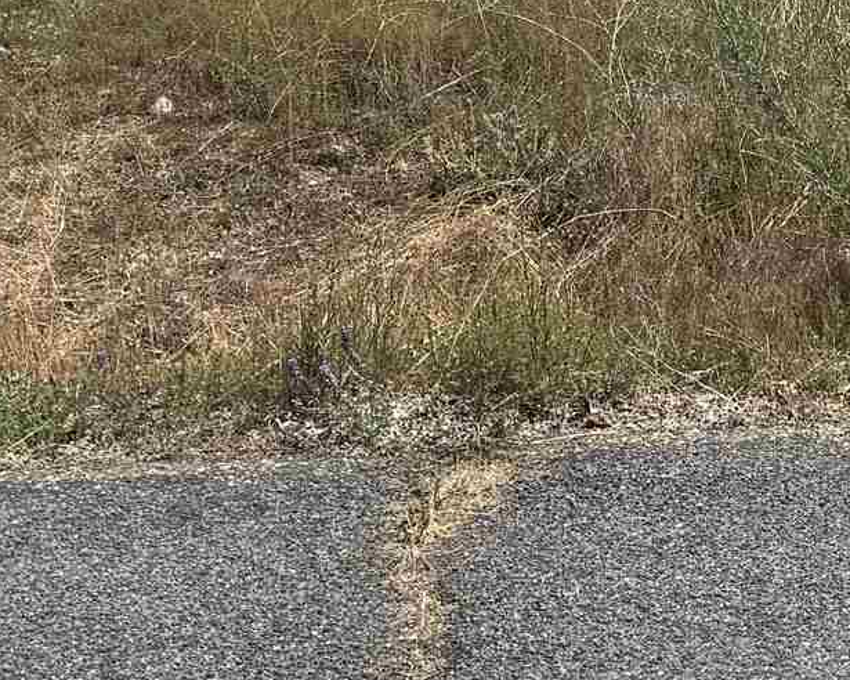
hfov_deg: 15.7
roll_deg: +0.1
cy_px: -116
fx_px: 2943
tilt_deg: -5.0
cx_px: 1093
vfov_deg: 12.9
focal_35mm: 117
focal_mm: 6.76
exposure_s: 1/4608
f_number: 1.78
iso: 80
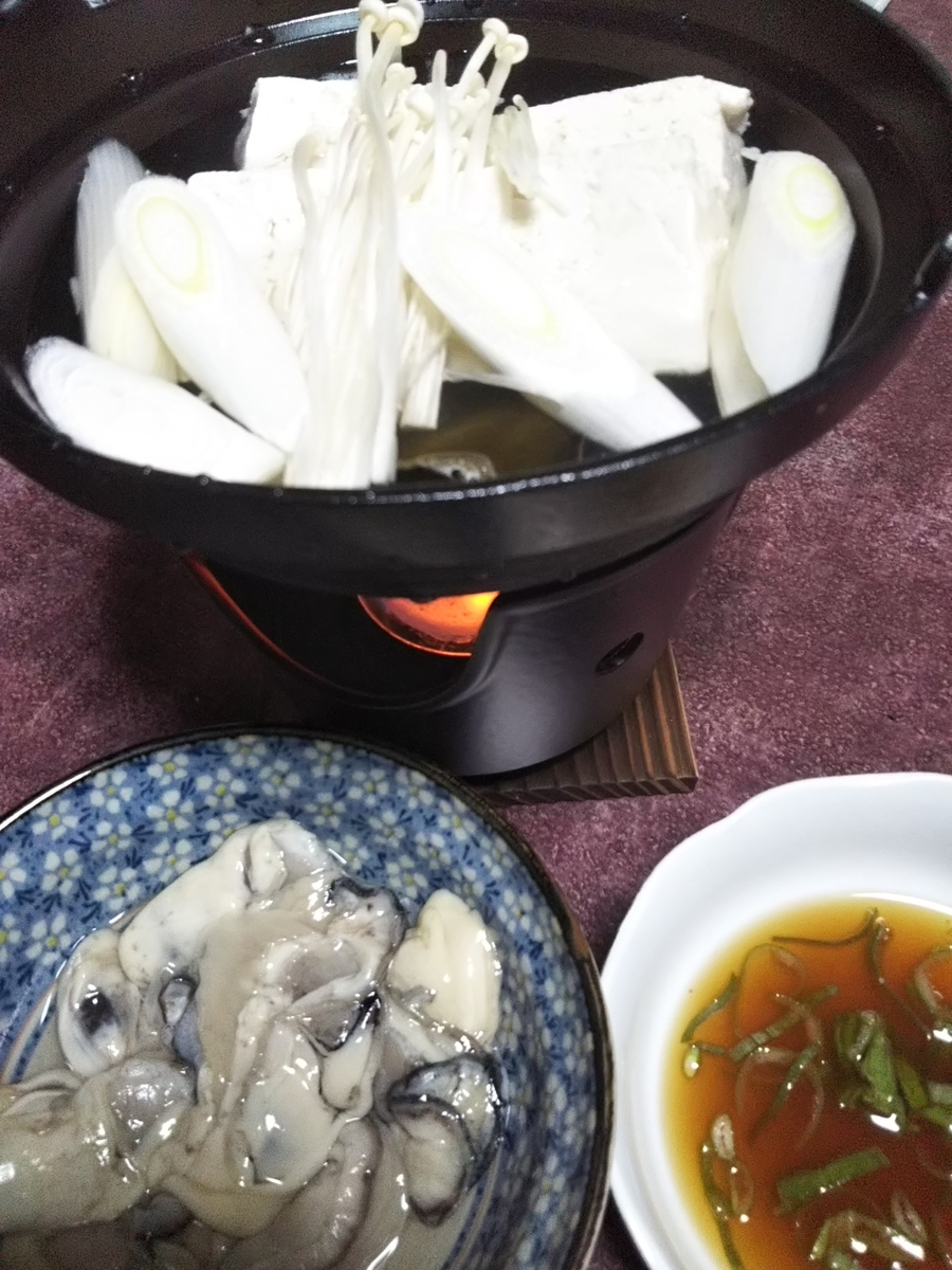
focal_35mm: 30
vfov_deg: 60.0
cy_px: 635
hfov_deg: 46.8
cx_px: 476
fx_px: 1100
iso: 200
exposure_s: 1/30
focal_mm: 4
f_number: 2.2
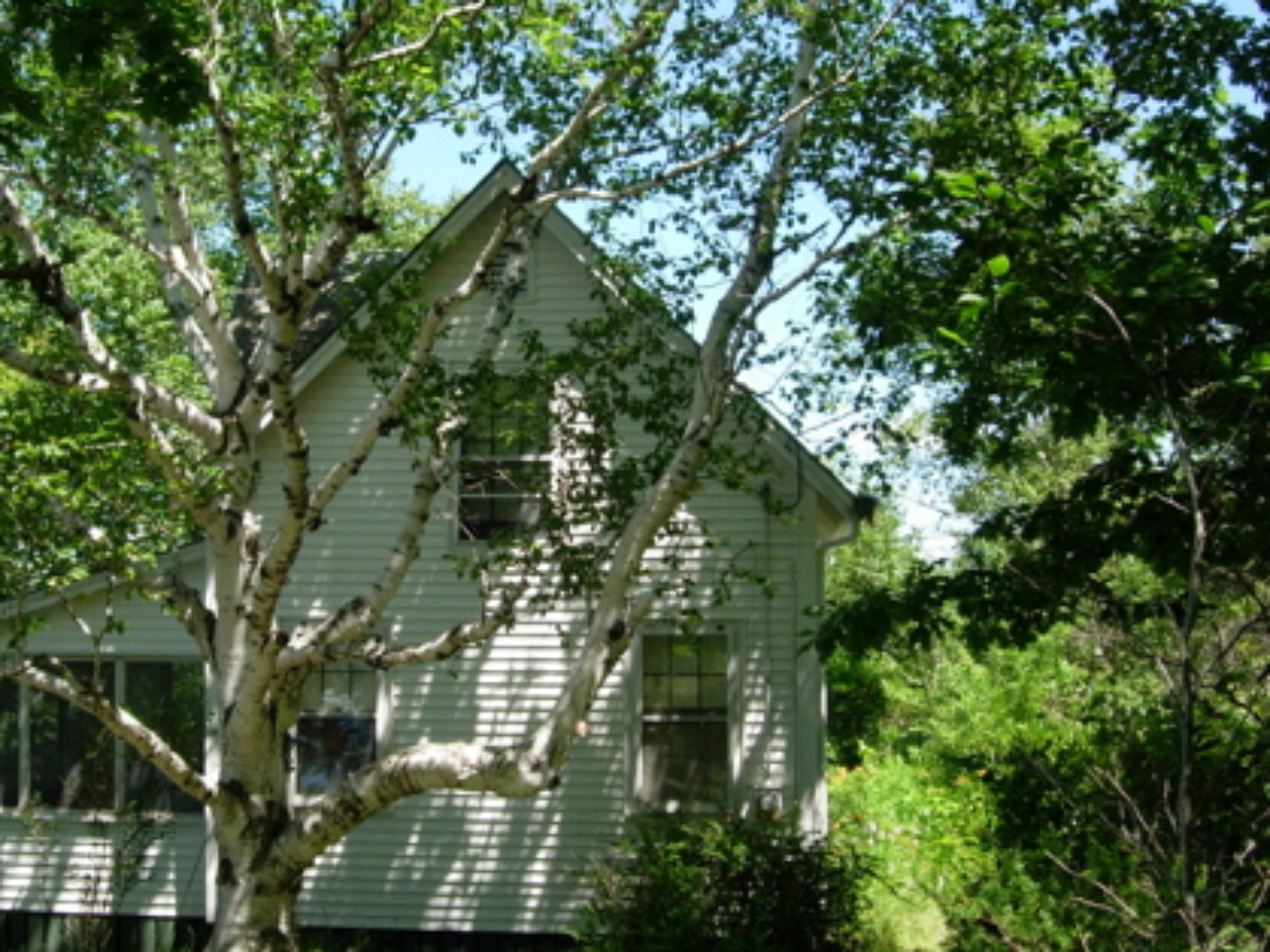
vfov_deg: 25.2
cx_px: 500
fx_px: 2127
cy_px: 537
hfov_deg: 33.1
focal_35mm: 58
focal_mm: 7.8
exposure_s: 1/527
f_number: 2.8
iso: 64
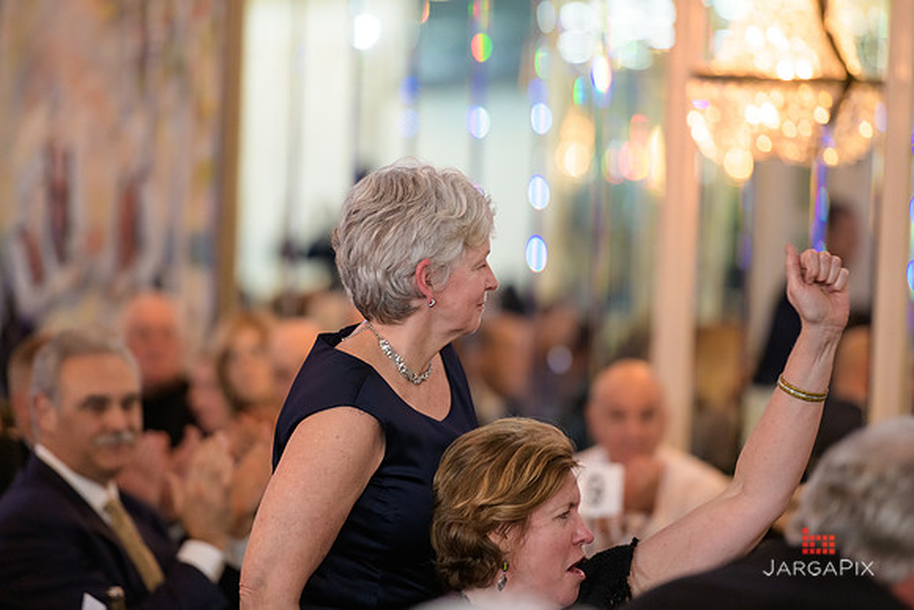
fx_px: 5079
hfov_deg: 10.3
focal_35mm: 200
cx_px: 457
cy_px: 305
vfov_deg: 6.9
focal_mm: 200
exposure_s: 1/125
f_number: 3.2
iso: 1000
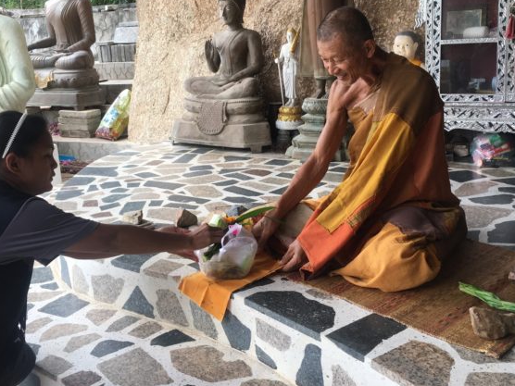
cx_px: 254
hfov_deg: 49.0
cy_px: 152
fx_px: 565
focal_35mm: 38
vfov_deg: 37.6
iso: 40
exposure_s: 1/100
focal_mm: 4.15
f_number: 2.2
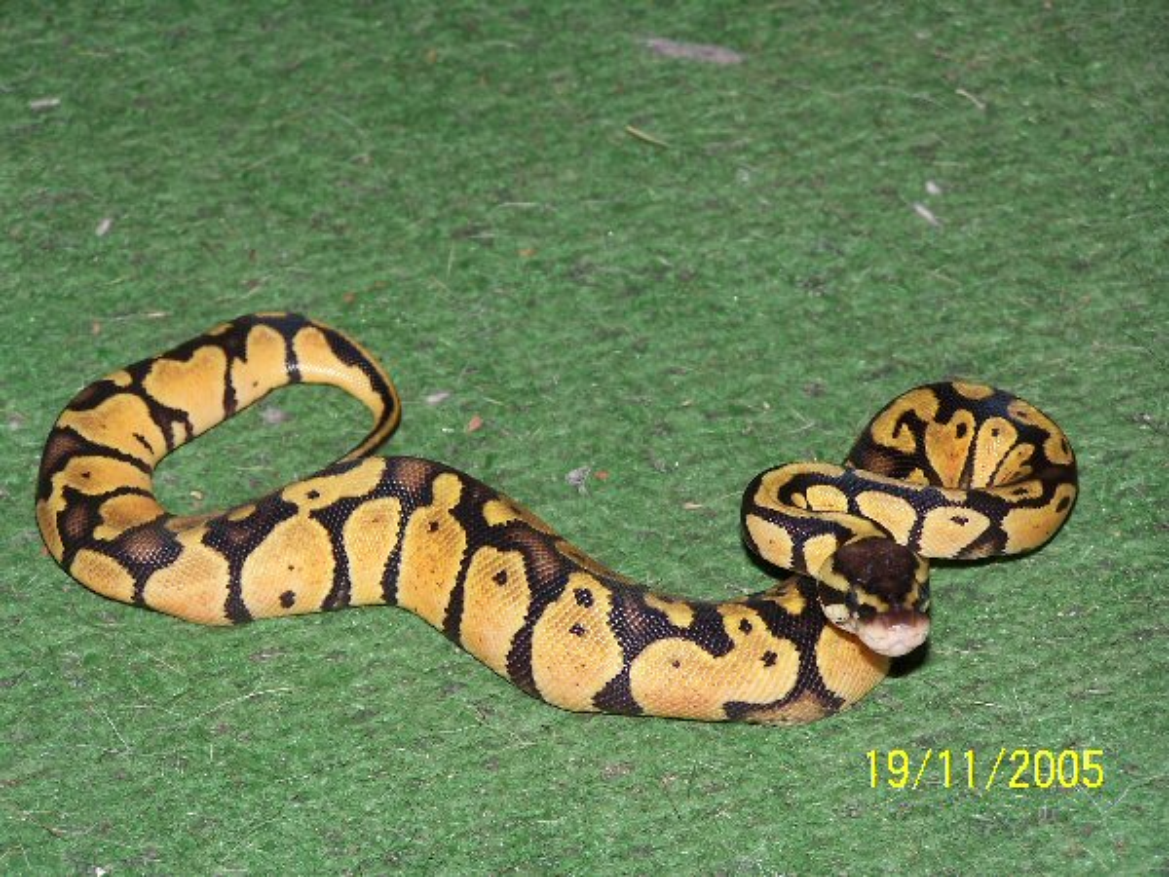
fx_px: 5370
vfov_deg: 9.3
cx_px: 584
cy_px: 438
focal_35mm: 159
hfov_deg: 12.4
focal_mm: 26.4
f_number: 3.2
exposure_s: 1/125
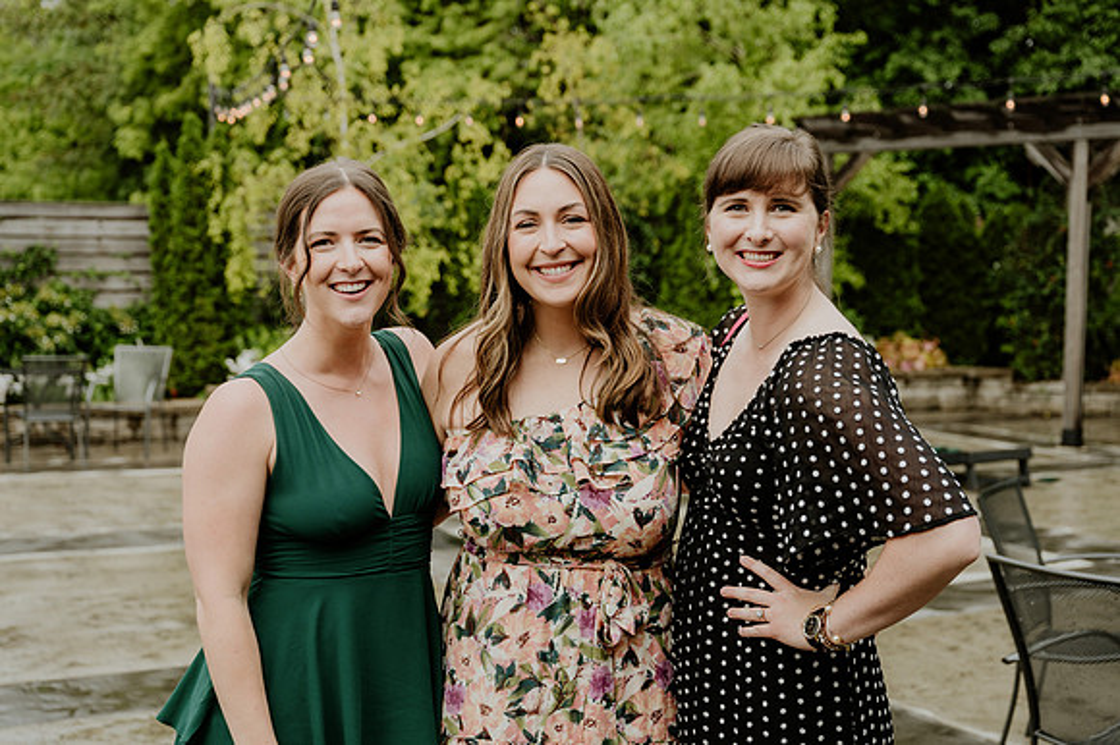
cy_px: 395
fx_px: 1487
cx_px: 564
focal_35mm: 48
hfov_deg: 41.3
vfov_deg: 28.1
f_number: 3.5
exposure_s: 1/400
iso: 200
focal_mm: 44
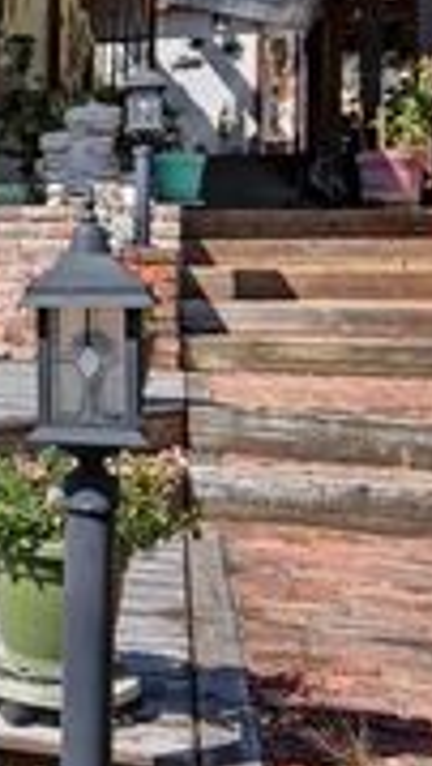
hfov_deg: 16.7
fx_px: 1138
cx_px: -406
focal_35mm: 56
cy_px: 261
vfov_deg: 36.8
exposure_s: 1/125
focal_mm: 10
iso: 100
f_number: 7.1
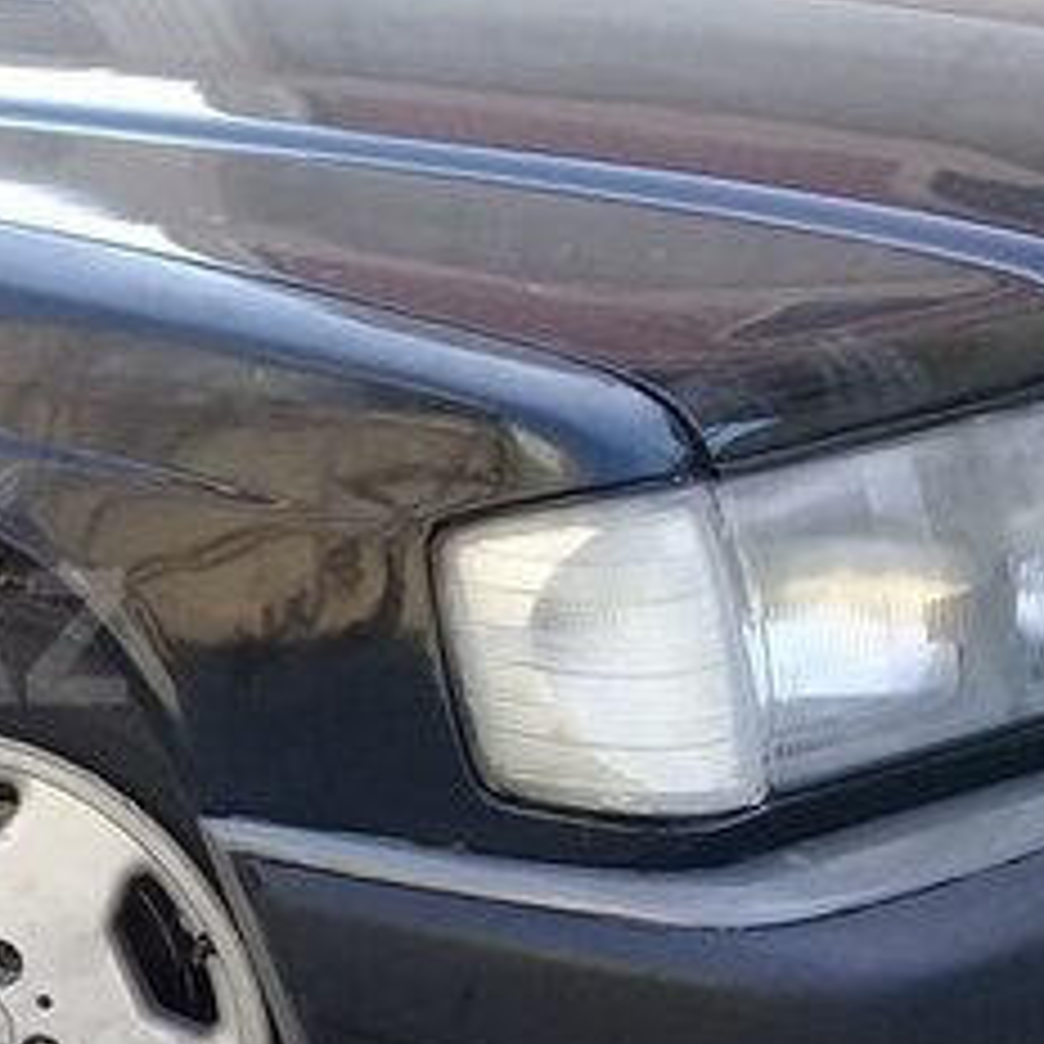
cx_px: -333
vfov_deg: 22.2
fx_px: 2661
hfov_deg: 20.2
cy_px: 637
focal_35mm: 78
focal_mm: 3.3
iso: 50
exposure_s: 1/198
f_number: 2.2
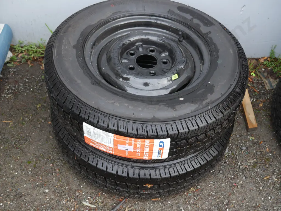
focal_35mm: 44
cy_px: 106
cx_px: 140
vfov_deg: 32.9
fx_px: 357
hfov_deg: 42.9
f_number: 4.7
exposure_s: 1/60
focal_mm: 22
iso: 250
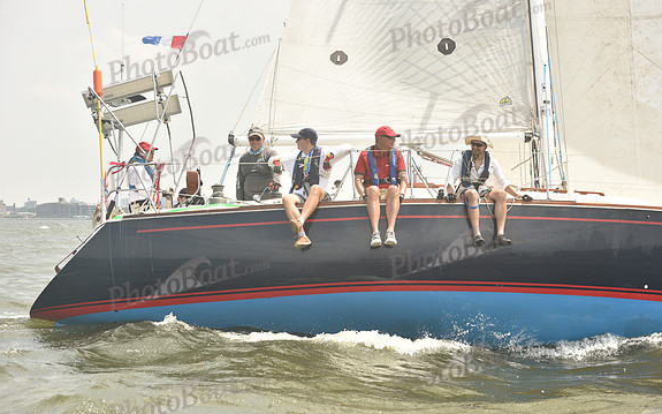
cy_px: 205
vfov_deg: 18.1
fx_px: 1299
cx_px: 330
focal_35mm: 72
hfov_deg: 28.6
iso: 250
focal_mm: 70
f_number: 6.3
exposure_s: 1/800
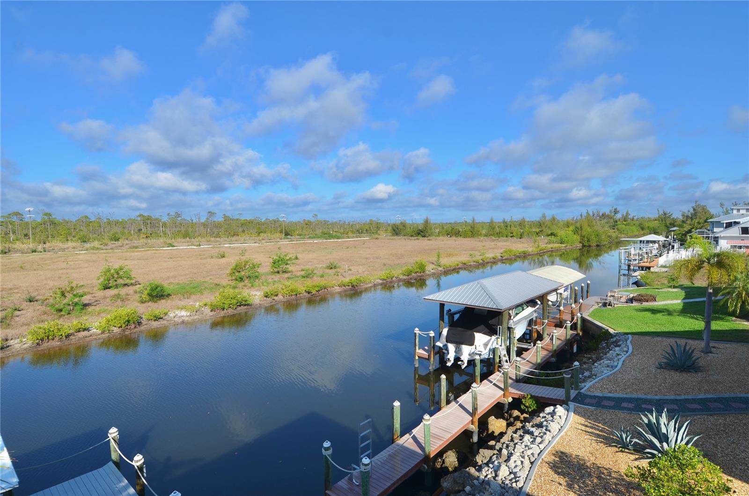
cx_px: 374
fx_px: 374
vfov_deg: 67.1
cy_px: 248
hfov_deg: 90.1
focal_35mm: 18
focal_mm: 12
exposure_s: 1/320
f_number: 9
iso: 100
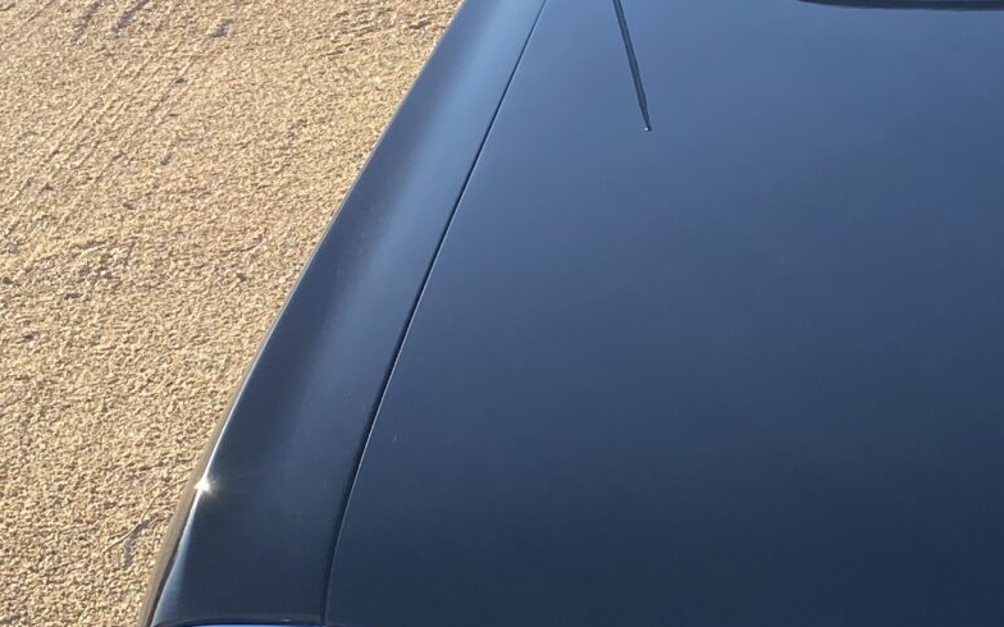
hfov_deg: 20.8
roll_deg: -2.5
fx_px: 2463
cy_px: 154
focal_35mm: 90
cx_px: 1346
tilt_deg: -25.2
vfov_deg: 14.5
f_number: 1.8
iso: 32
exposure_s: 1/772
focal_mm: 4.25
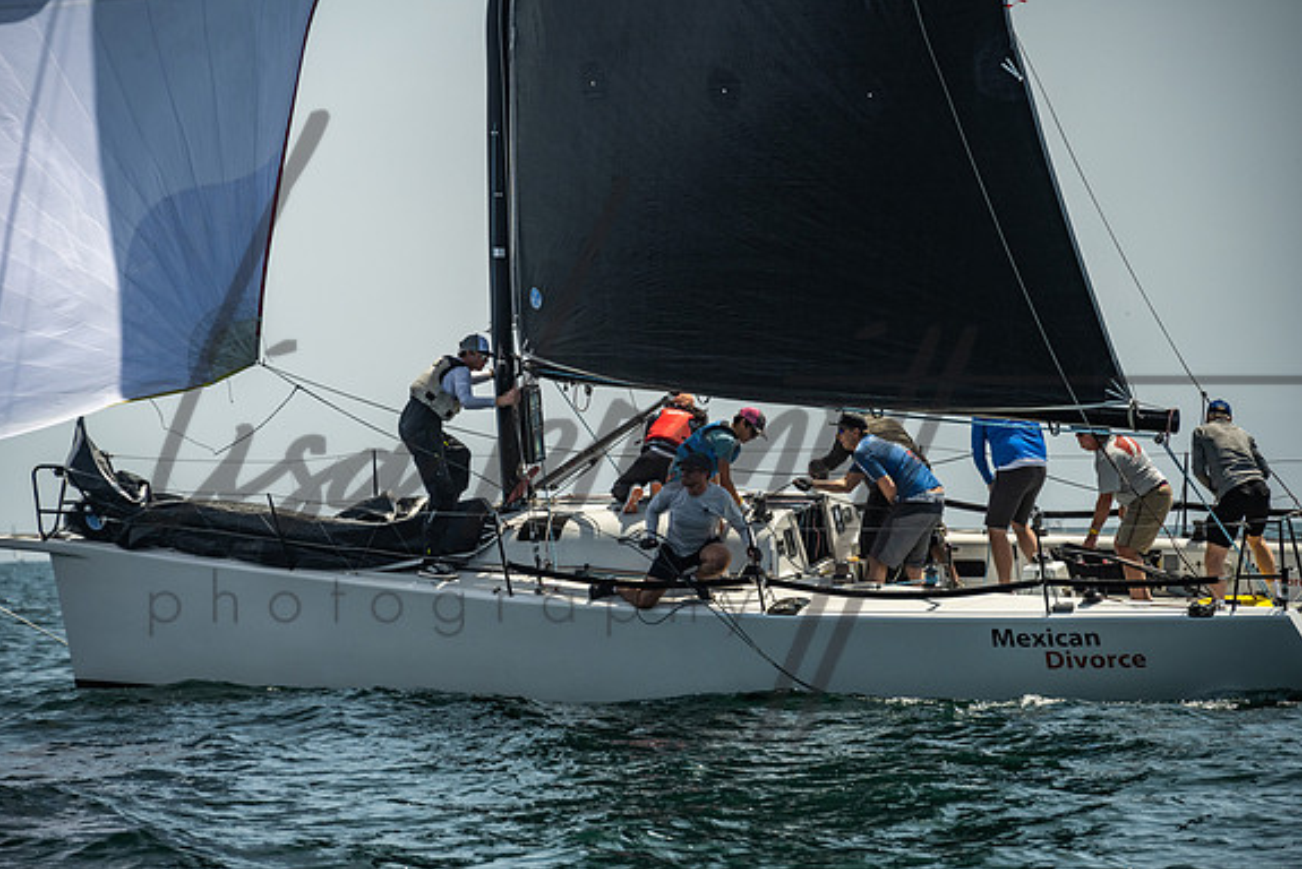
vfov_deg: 7.3
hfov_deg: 10.9
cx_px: 652
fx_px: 6839
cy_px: 433
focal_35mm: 189
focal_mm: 180
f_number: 6.3
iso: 320
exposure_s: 1/1250
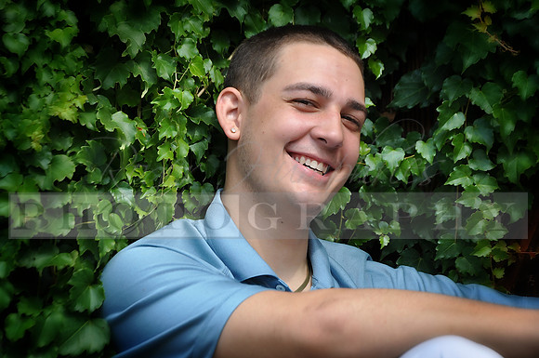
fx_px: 1906
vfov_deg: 10.7
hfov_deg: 16.1
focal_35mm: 128
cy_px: 179
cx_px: 270
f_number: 8
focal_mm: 85
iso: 200
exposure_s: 1/250
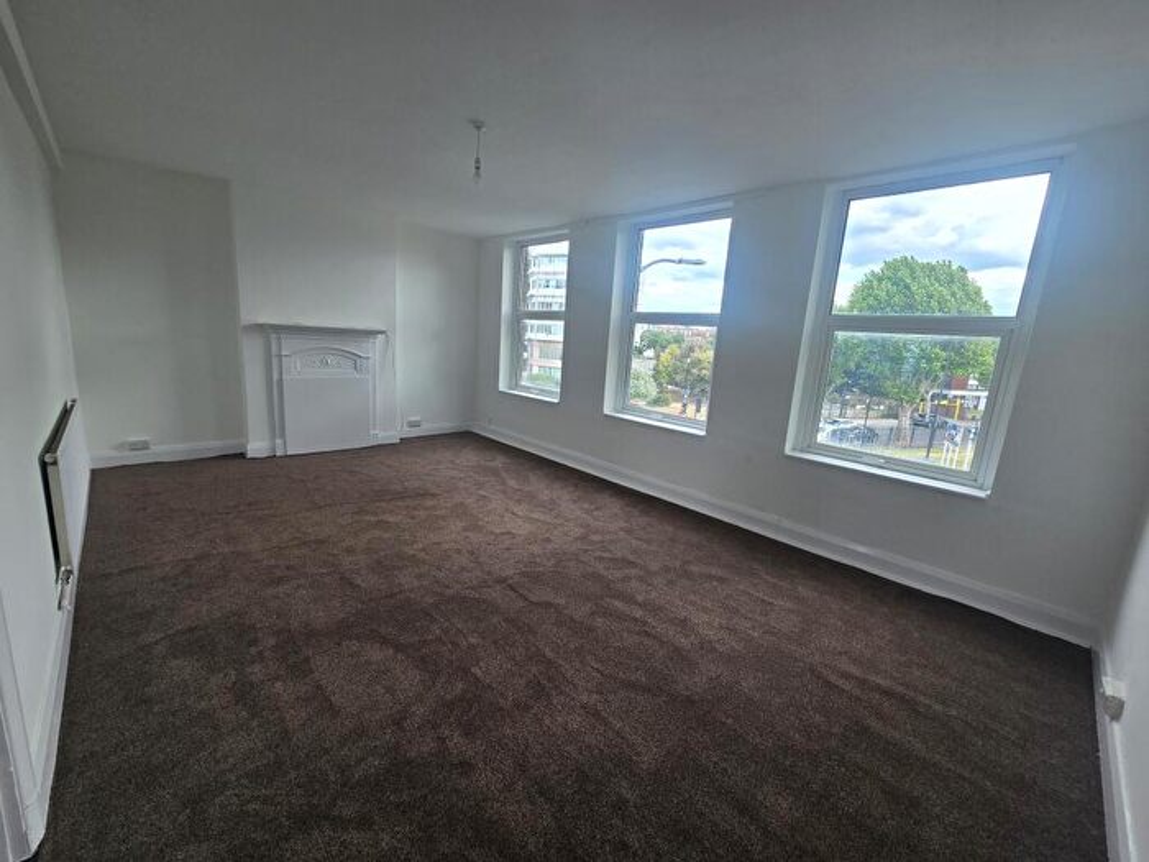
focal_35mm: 13
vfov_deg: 89.9
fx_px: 432
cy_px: 431
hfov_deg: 106.2
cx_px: 574
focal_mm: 2.2
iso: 50
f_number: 2.2
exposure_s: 1/174
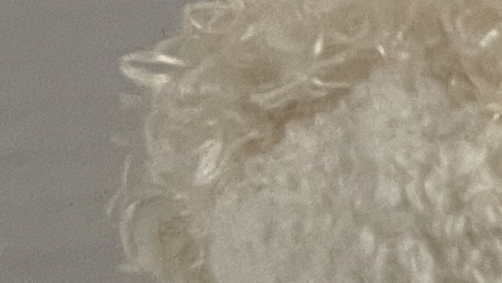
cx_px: 1435
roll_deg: -5.1
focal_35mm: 192
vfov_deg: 6.1
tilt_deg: -29.3
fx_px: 2556
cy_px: -360
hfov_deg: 9.3
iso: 64
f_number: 1.6
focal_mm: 5.1
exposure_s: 1/50
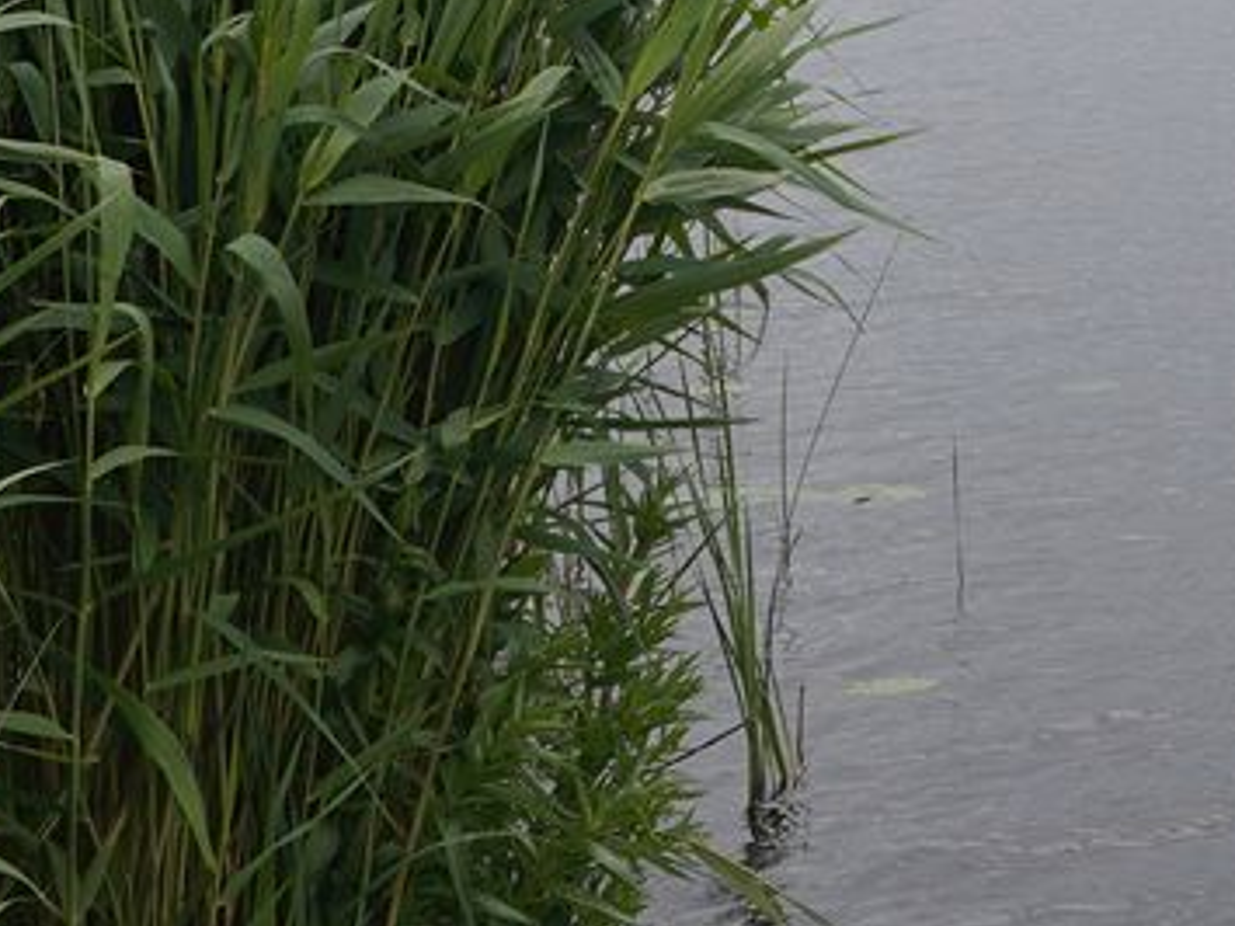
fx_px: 4636
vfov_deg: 11.0
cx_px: 1482
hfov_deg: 14.7
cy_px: -369
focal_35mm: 130
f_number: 14
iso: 100
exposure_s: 1/100
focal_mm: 24
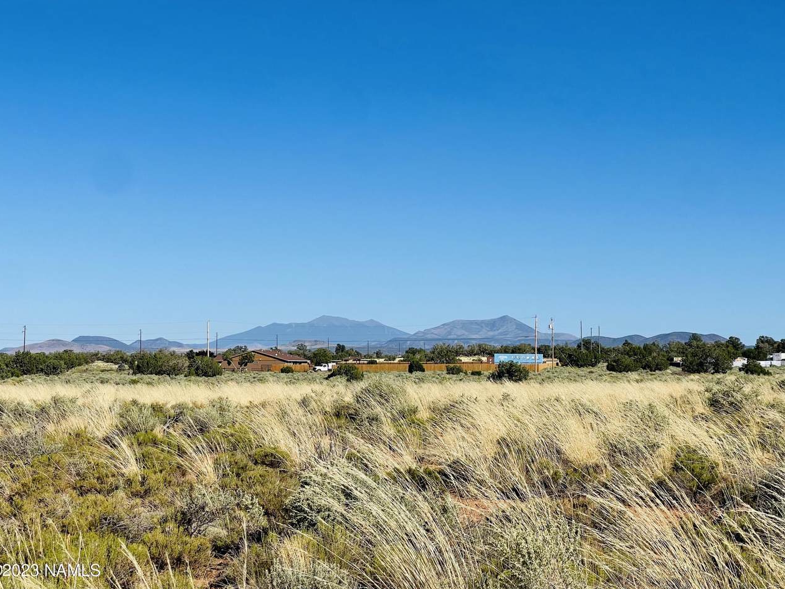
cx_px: 387
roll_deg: +0.7
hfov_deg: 29.8
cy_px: 299
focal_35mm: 65
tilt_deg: +2.0
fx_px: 1474
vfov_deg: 22.6
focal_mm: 7.5
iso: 20
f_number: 2.2
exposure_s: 1/2096
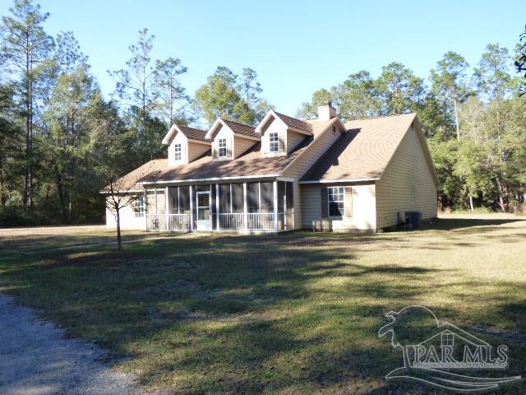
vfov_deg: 48.2
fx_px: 441
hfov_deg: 61.7
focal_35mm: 29
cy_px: 198
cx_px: 263
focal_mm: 5.04
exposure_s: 1/500
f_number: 3.2
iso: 200
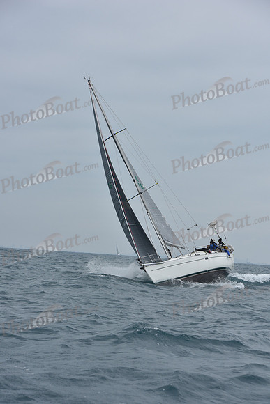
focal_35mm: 98
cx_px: 135
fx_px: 1102
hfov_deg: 14.0
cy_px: 202
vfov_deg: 20.8
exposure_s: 1/800
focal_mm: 98
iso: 250
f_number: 7.1
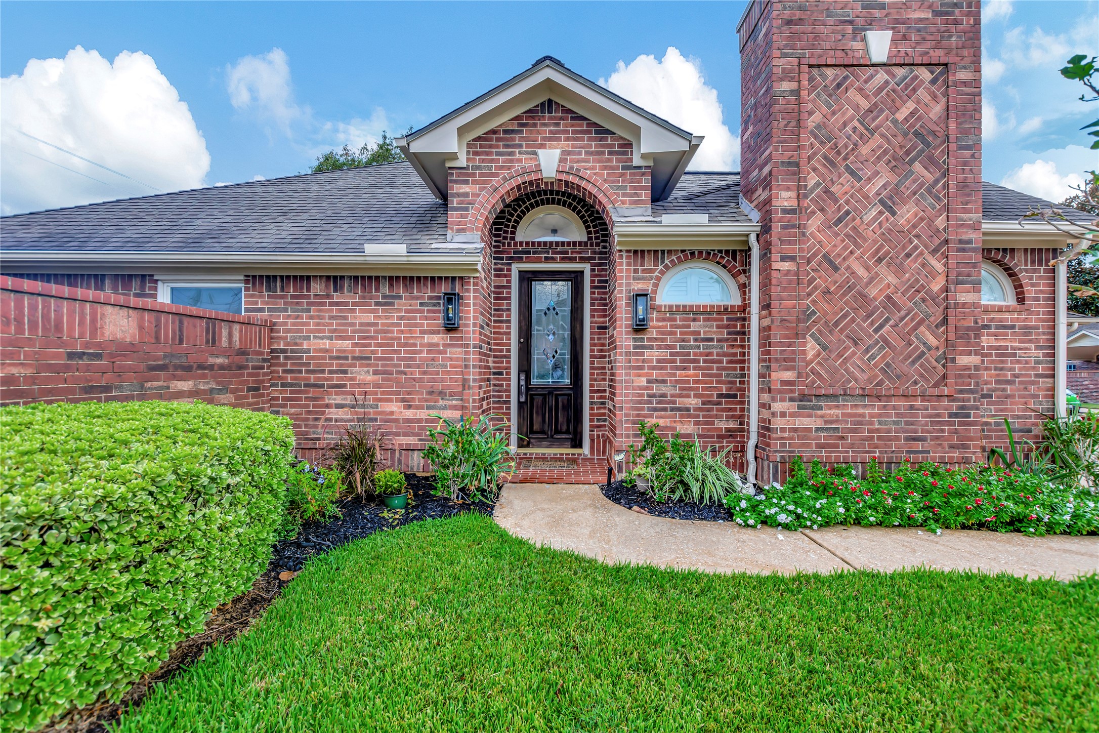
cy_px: 366
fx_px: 458
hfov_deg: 100.4
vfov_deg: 77.3
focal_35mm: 15
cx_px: 550
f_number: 5.6
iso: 100
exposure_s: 1/60
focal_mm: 10
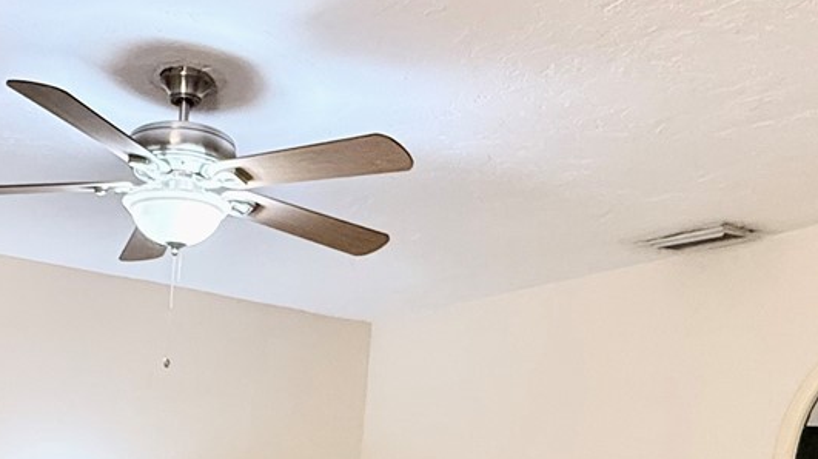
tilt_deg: -2.2
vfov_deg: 23.8
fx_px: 997
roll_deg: -4.4
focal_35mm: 46
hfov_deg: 43.3
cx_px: 214
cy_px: 538
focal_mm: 2.22
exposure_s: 1/60
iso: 500
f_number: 2.2
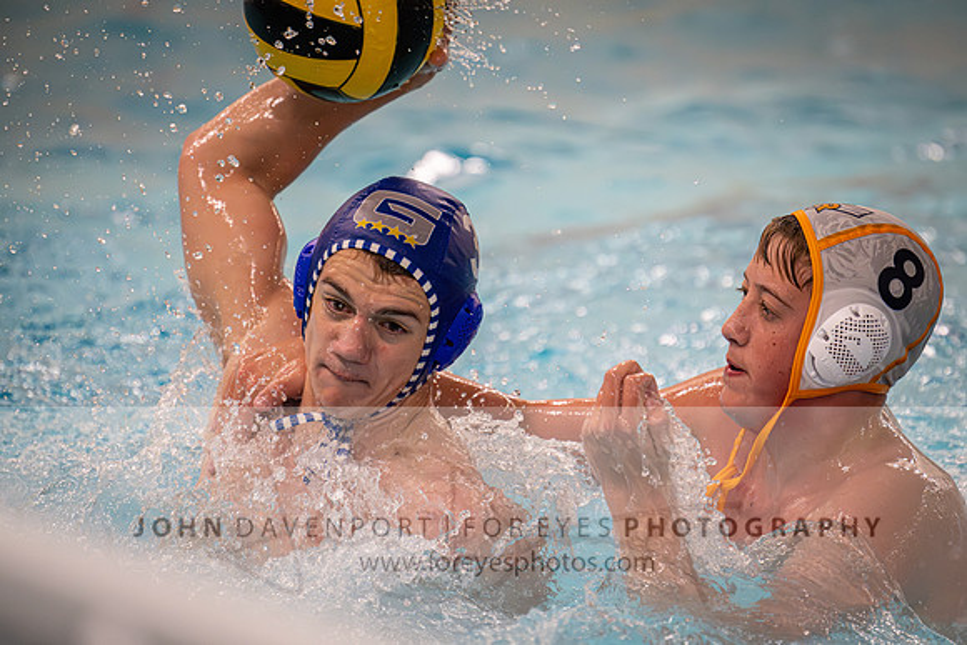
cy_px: 350
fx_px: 7875
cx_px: 525
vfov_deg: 4.7
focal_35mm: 293
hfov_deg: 7.0
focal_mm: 270
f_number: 4
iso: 7200
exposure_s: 1/1000
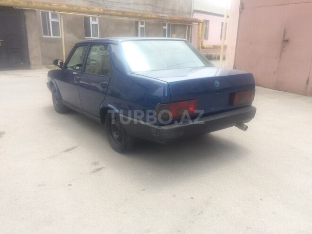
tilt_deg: -18.5
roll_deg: -1.9
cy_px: 117
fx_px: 261
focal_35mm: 29
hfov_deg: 61.7
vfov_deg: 48.2
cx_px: 156
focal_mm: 4.15
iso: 32
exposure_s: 1/838
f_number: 2.2
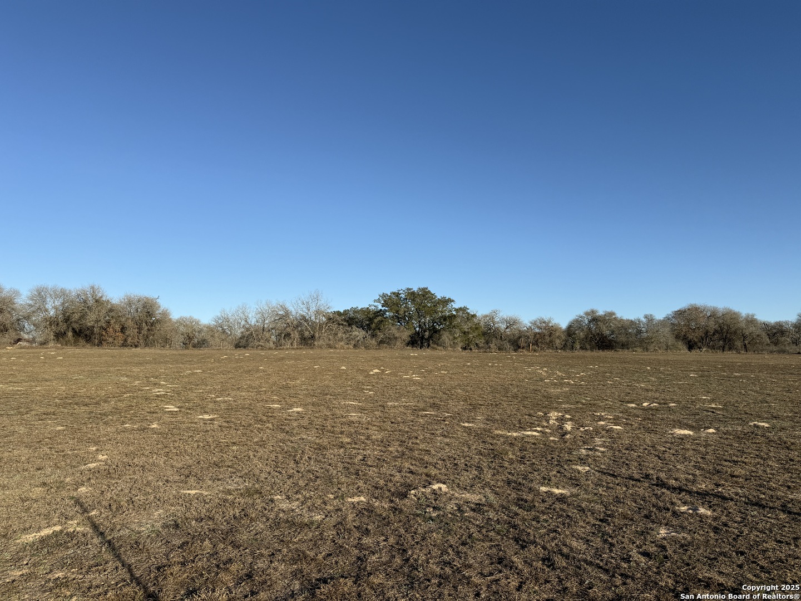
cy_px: 300
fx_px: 555
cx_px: 400
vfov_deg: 56.8
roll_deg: +1.5
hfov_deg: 71.6
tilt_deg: +4.3
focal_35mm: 24
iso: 80
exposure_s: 1/4975
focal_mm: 6.76
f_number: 1.78
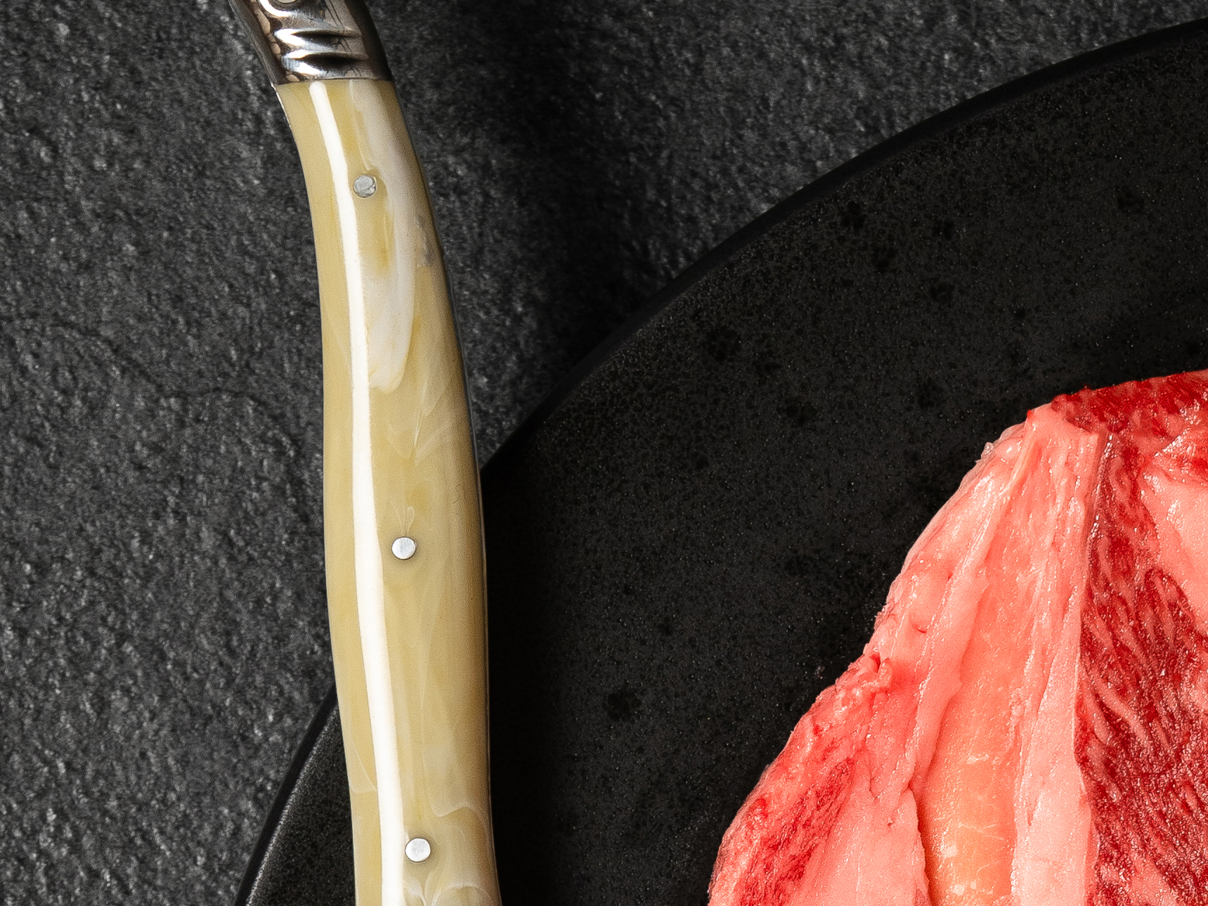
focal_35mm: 302
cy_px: 1303
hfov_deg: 6.5
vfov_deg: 4.9
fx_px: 10538
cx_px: 1234
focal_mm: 90
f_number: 6.3
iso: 400
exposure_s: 1/50
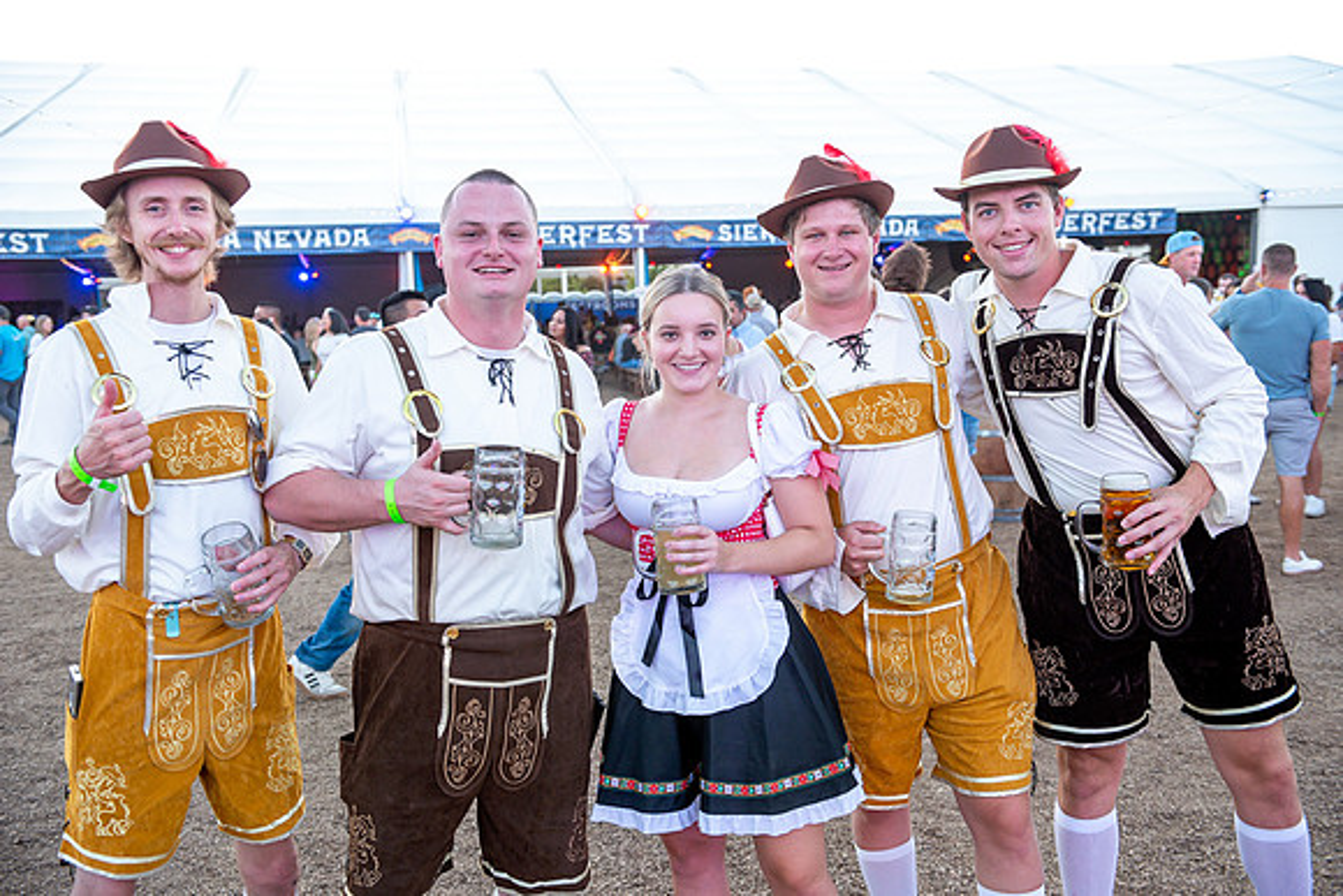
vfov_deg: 36.9
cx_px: 672
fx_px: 1343
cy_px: 448
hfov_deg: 53.1
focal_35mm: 36
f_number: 4
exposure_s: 1/250
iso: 640
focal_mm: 36
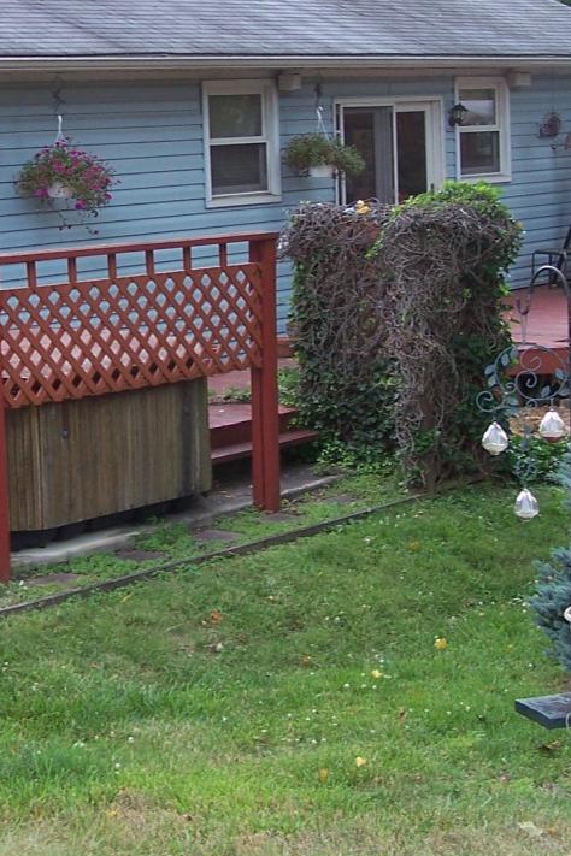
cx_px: 145
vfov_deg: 25.2
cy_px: 282
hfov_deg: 17.0
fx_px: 1903
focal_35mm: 80
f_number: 2.8
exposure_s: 1/60
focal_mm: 6.3
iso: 80
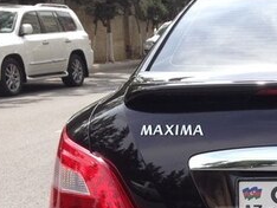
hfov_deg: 19.7
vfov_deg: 15.5
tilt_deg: -14.2
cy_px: 224
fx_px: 745
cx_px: 336
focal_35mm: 93
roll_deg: +1.4
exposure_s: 1/577
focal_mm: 4.12
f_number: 2.4
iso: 50
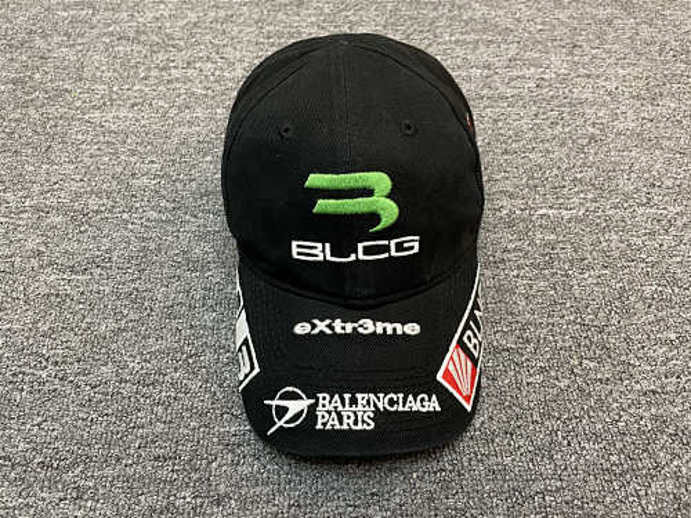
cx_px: 346
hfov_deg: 67.3
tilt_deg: -50.9
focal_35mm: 26
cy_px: 259
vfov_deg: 53.1
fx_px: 519
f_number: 1.6
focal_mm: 4.2
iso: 400
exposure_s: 1/33
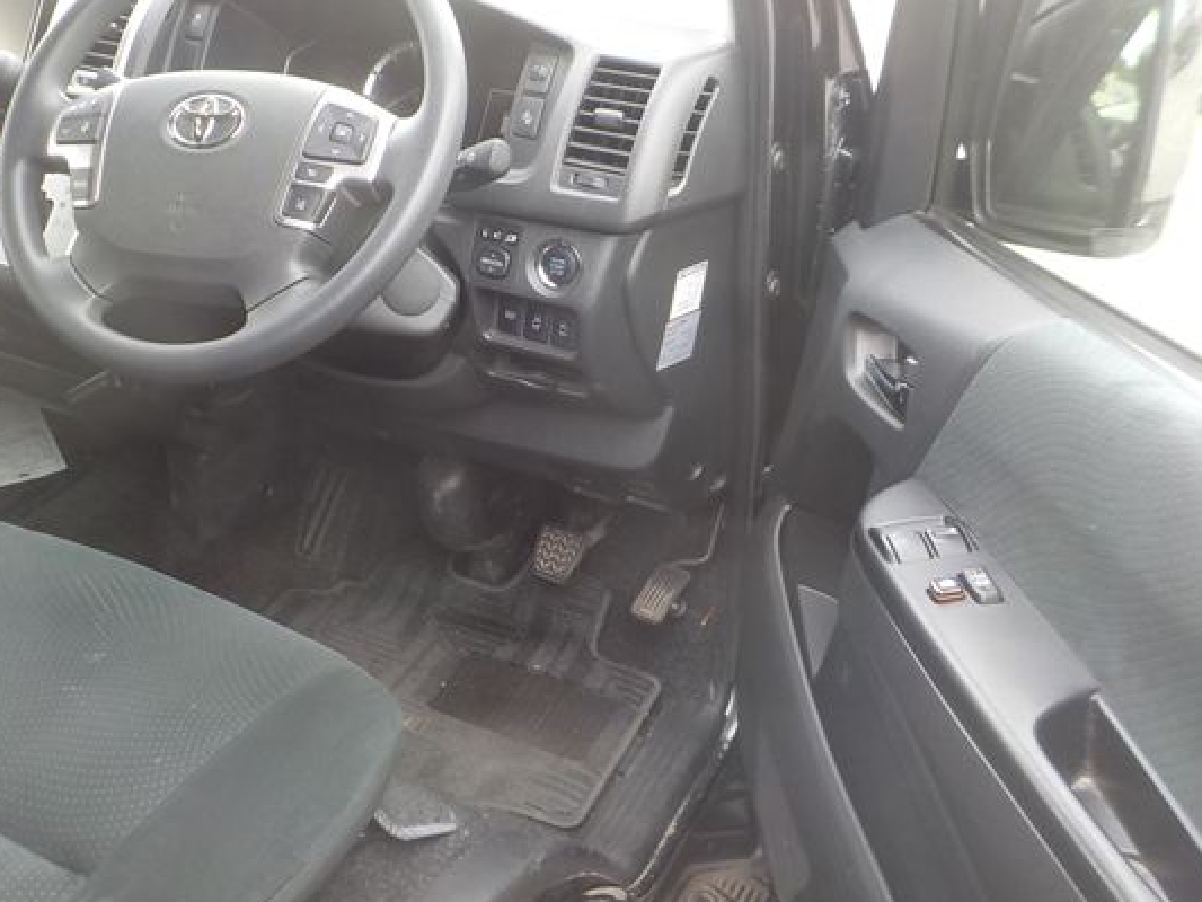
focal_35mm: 36
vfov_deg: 39.7
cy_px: 426
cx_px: 510
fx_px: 1250
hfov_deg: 51.2
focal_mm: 4.1
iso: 125
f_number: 3.3
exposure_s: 1/50
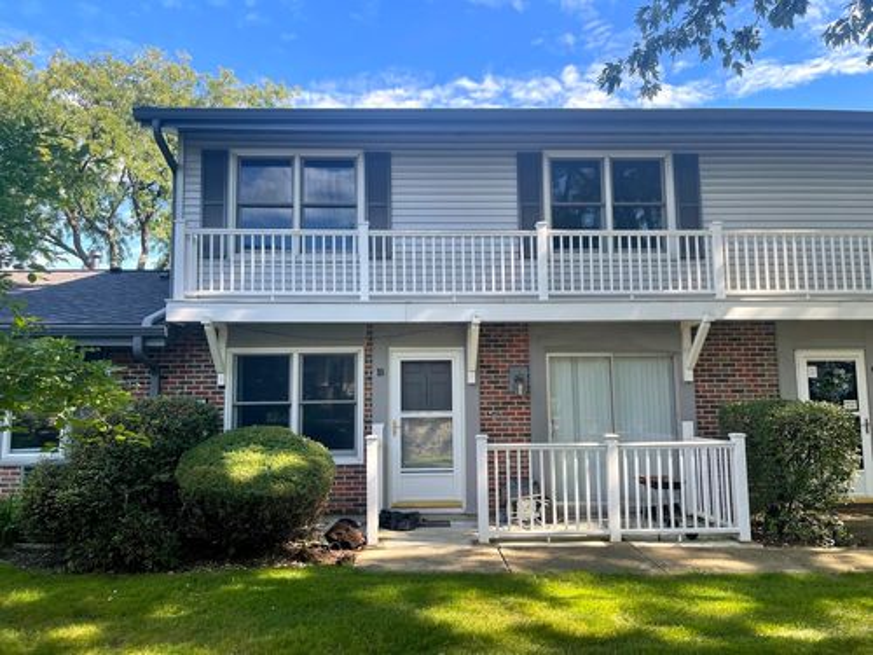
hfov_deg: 69.4
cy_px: 328
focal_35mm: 25
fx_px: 630
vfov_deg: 54.9
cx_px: 436
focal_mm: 5.1
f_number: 1.6
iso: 32
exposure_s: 1/438
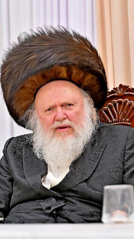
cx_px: 72
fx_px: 903
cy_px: 120
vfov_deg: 15.0
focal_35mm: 143
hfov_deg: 8.5
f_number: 4
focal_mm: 91
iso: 640
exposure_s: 1/200
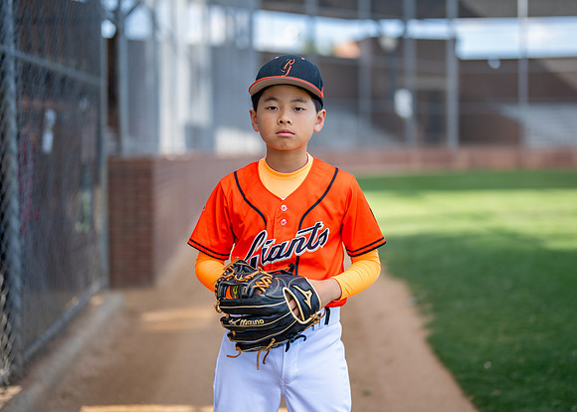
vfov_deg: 25.3
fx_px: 919
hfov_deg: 34.9
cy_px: 192
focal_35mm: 56
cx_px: 292
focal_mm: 50
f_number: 1.2
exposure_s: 1/2000
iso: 125
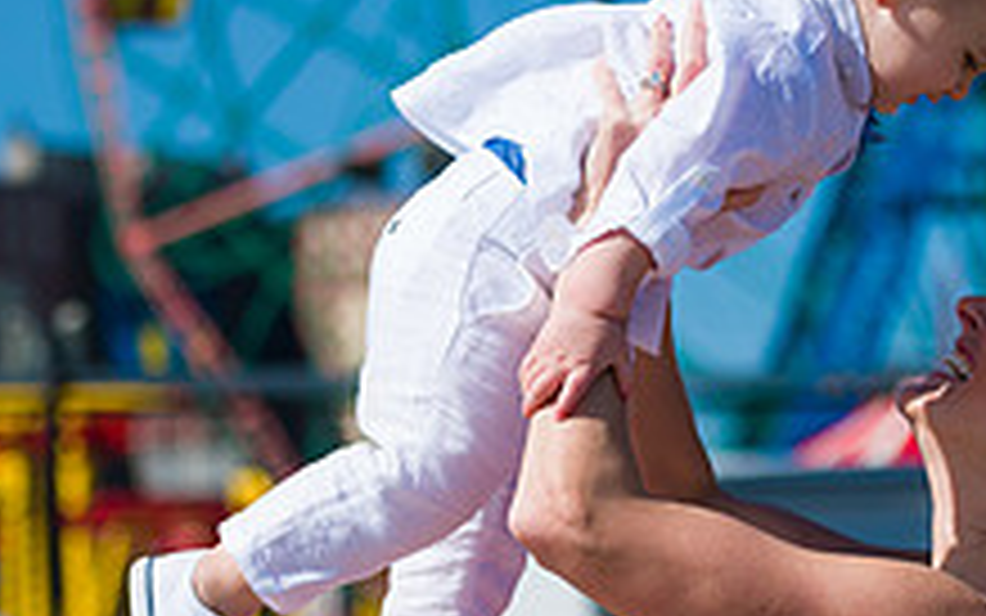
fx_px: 5080
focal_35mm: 189
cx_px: 873
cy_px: 99
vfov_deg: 6.9
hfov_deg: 11.0
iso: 200
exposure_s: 1/6400
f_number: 3.2
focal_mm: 70
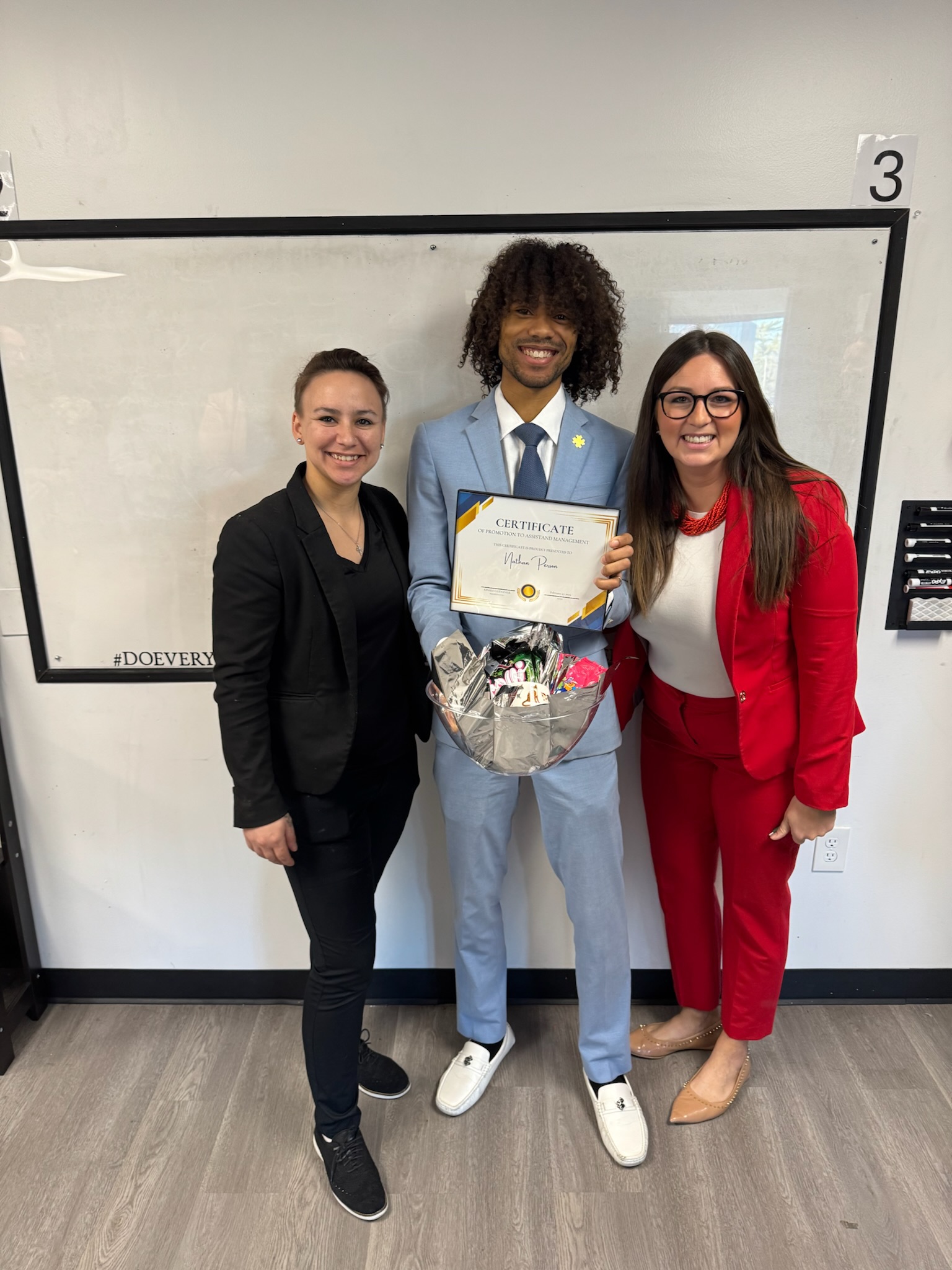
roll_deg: -0.7
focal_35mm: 24
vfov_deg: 71.6
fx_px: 880
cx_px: 476
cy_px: 635
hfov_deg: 56.8
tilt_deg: -16.0
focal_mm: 6.76
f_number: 1.78
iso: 250
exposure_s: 1/60
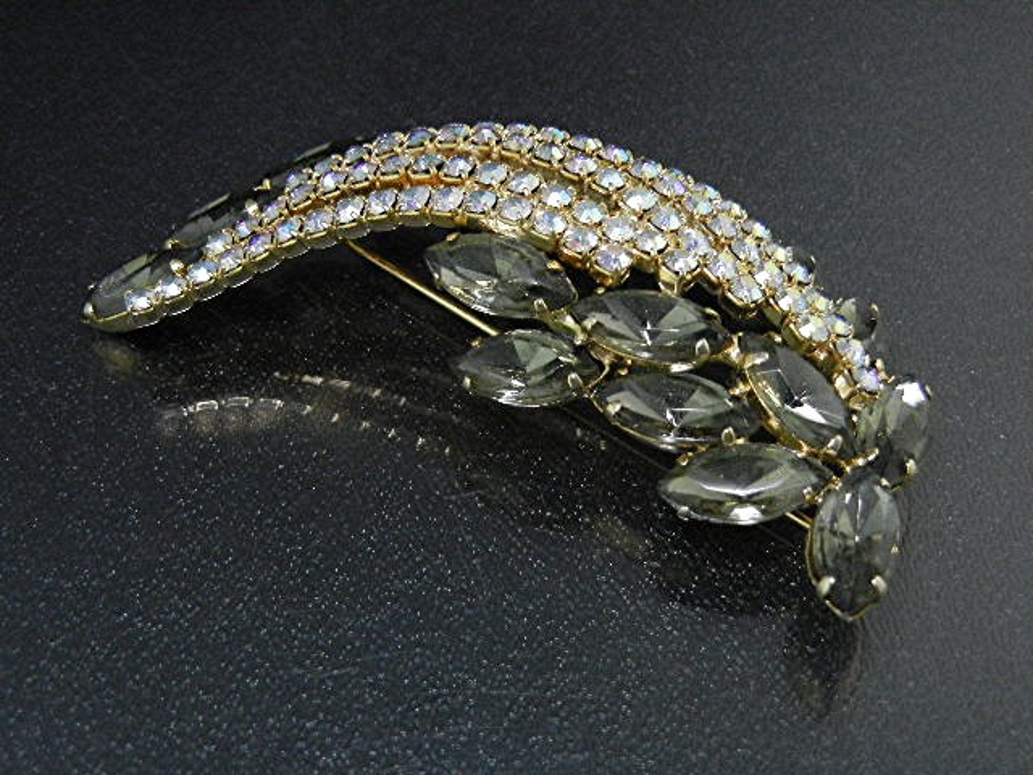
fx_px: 1552
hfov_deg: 36.8
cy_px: 388
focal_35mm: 52
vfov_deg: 28.0
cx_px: 516
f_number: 7.8
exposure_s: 1/30
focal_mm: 9.3
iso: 800
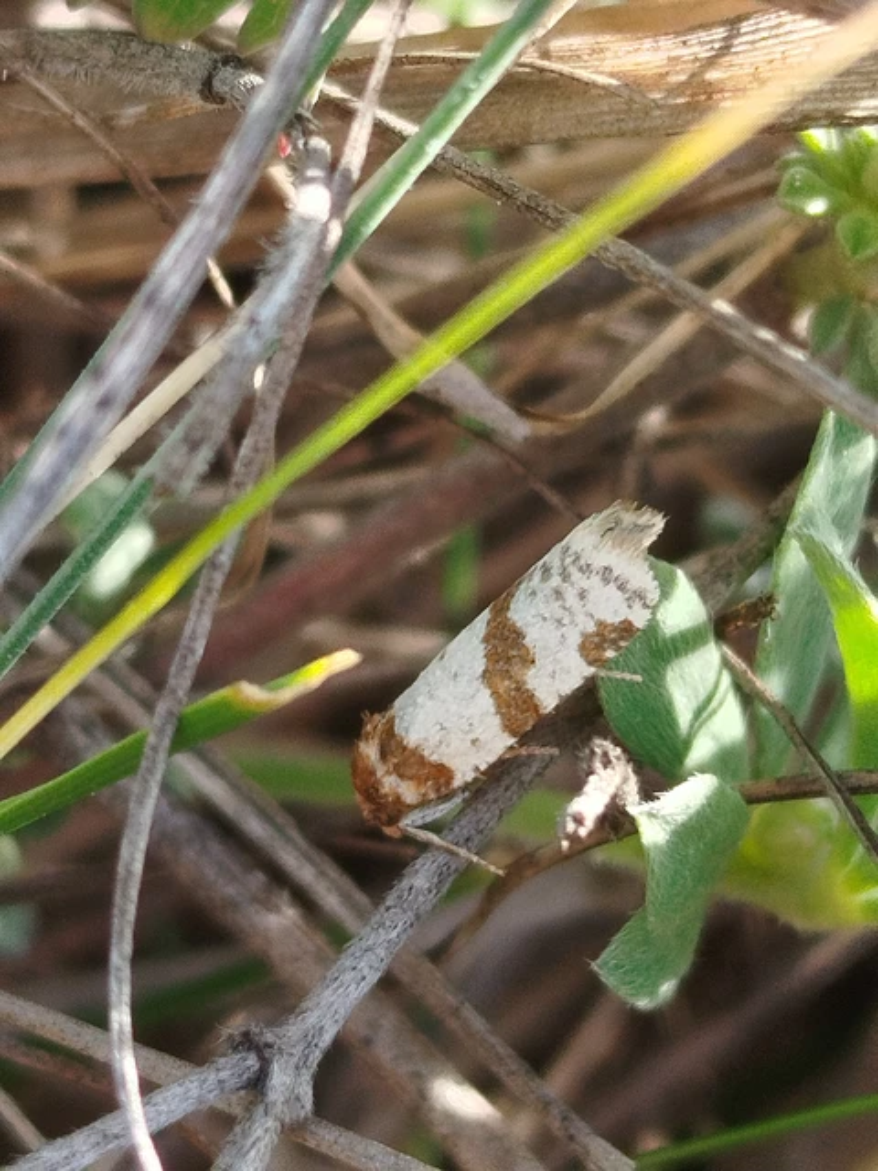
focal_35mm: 53
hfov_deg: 27.5
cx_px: 439
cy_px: 586
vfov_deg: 36.2
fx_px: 1792
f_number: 1.7
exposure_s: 1/100
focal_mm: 5.31
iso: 64
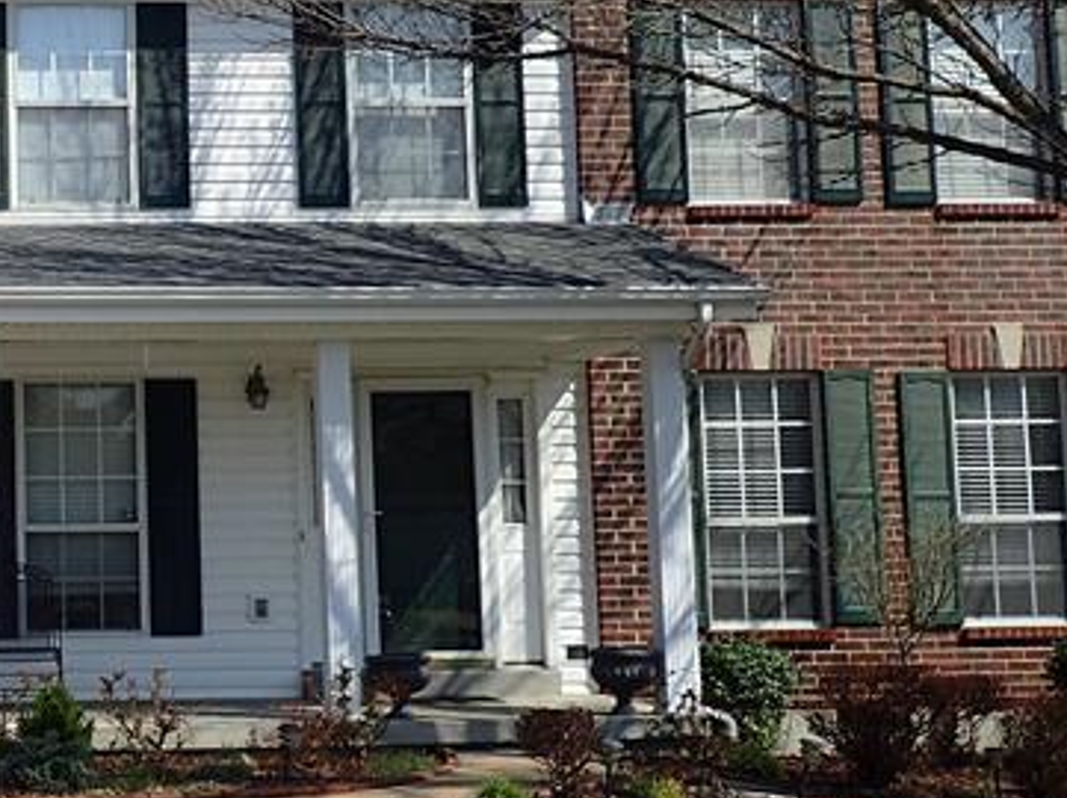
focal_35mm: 71
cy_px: 369
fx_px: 2186
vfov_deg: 20.7
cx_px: -109
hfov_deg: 25.4
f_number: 8
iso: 100
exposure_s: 1/250
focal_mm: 4.5
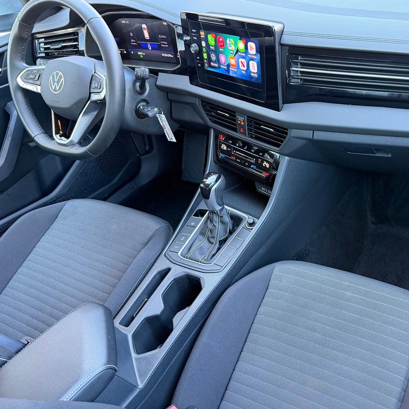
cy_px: 215
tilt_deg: -38.6
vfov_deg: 49.7
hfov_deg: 47.5
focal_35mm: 33
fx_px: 441
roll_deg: +11.7
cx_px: 316
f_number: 1.78
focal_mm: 6.76
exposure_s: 1/60
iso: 320
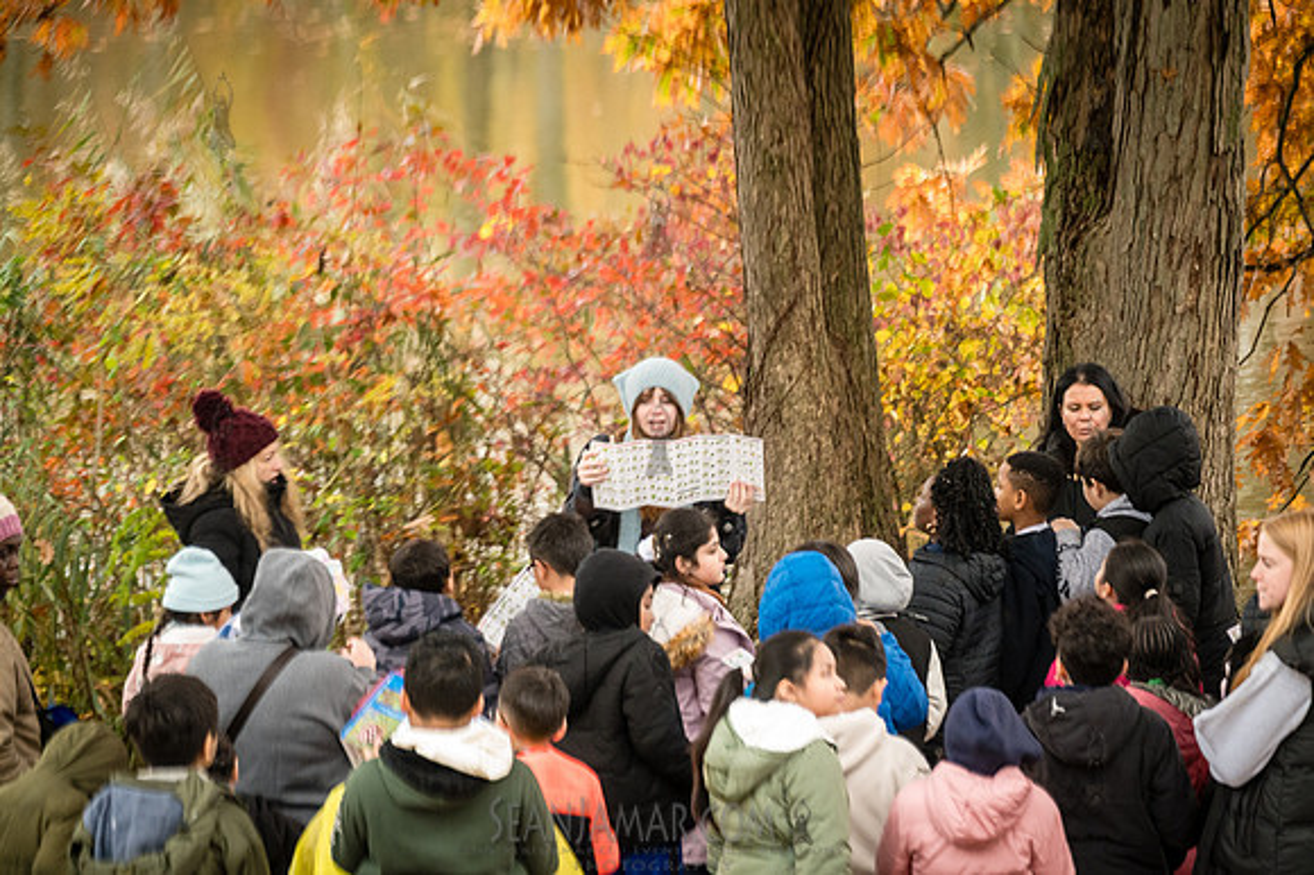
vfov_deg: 9.1
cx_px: 657
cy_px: 438
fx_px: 5472
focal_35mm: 150
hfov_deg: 13.7
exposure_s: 1/160
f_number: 4
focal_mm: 150
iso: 4000
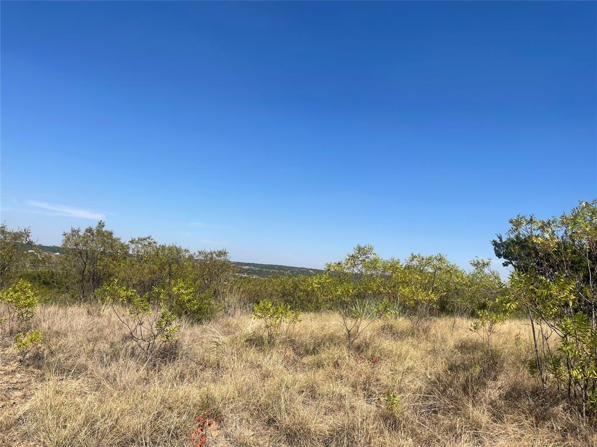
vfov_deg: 54.9
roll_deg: -5.8
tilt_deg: +5.1
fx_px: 431
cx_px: 298
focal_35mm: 25
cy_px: 224
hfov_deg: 69.4
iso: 32
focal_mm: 5.1
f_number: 1.6
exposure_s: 1/4902
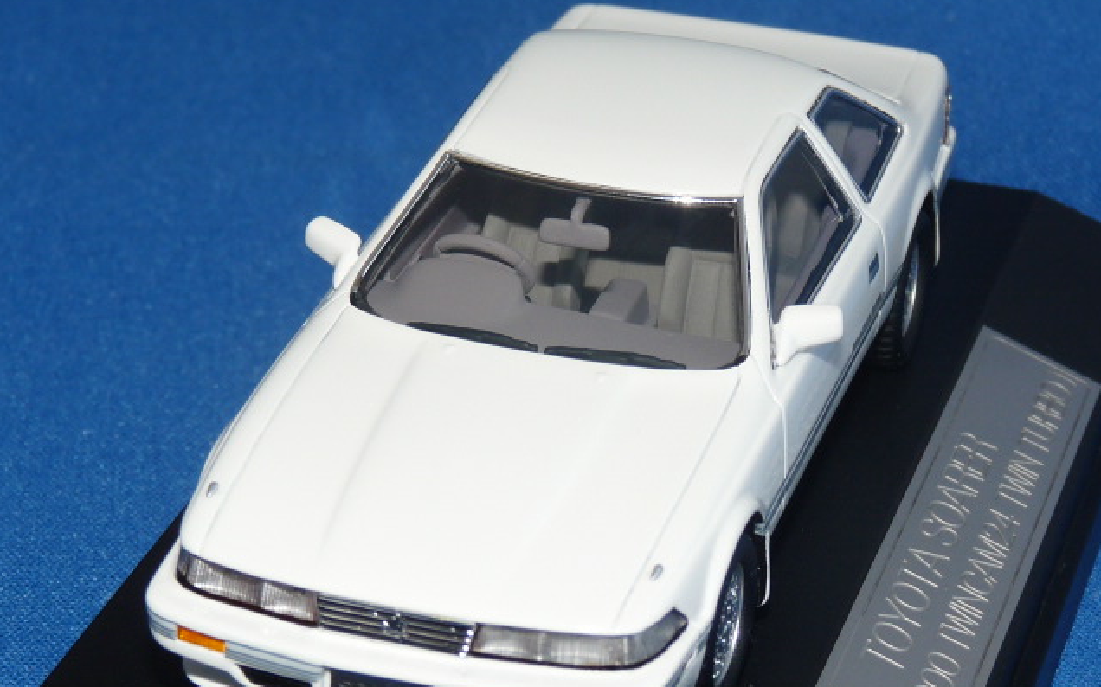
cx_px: 550
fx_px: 3839
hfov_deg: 16.3
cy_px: 389
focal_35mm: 128
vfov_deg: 10.2
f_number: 4
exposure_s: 1/40
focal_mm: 12.4
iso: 100
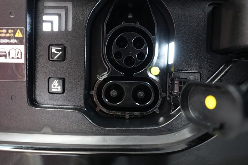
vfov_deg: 53.1
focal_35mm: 24
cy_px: 82
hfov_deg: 73.8
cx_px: 124
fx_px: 165
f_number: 2.8
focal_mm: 24
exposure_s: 1/60
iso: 4000
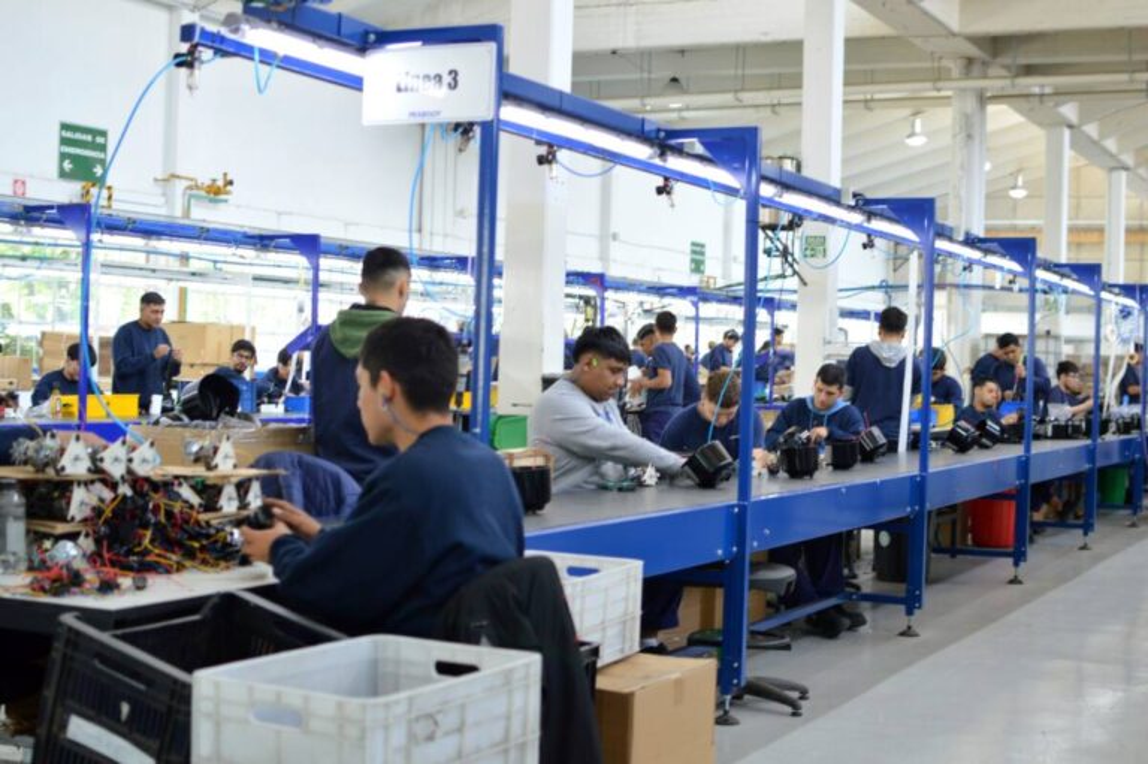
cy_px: 382
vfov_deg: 25.7
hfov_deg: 37.9
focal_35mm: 52
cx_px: 574
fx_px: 1673
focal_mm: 35
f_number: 3.5
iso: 400
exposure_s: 1/60.2
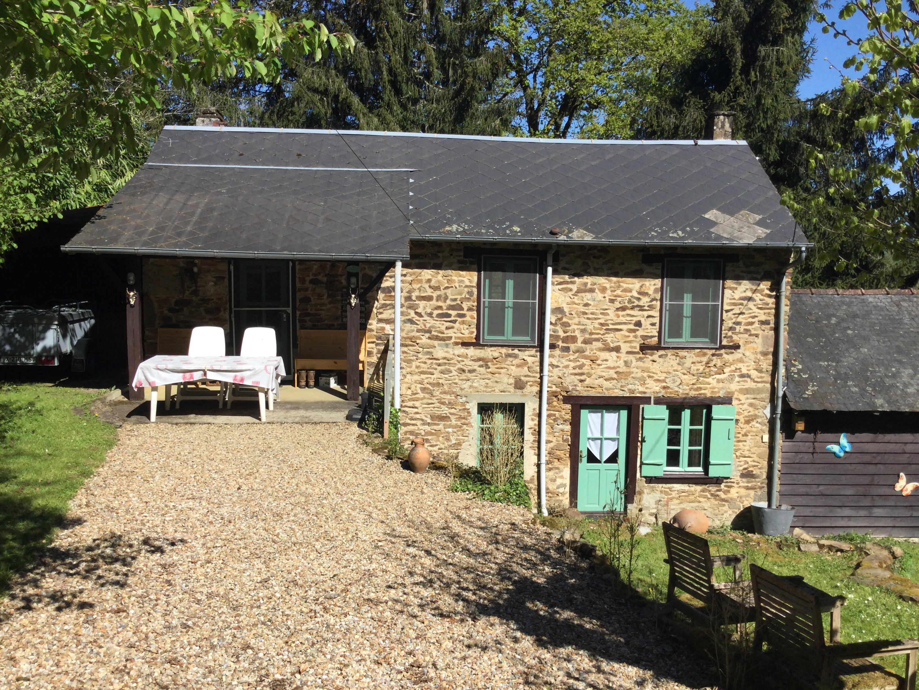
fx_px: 823
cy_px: 345
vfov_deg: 45.4
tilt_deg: -6.6
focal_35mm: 31
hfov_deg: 58.4
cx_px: 460
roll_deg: -0.7
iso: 25
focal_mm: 3.3
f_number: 2.4
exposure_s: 1/1335
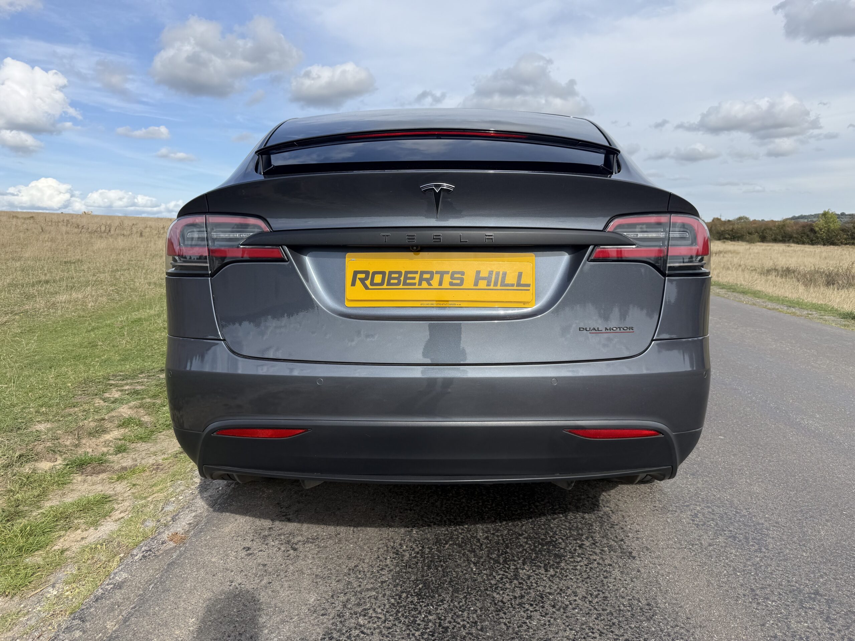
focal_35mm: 24
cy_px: 320
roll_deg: -0.6
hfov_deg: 71.6
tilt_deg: -7.9
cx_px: 428
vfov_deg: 56.8
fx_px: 593
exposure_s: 1/3584
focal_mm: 6.76
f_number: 1.78
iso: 80
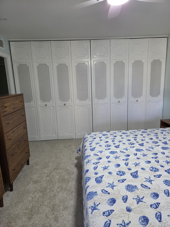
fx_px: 151
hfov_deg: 58.9
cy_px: 114
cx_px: 85
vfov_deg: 73.9
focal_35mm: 23
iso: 320
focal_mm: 5.4
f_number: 1.8
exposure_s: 1/120
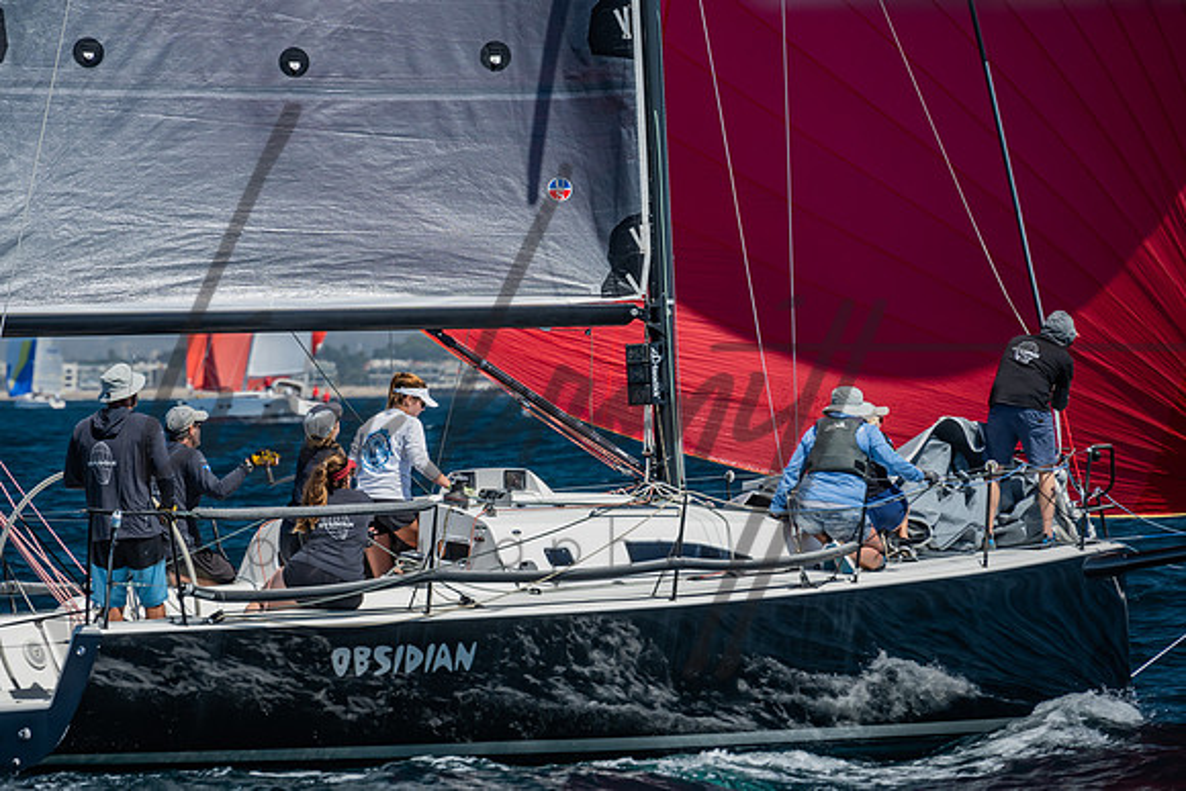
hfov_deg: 7.8
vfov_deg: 5.2
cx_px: 446
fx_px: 8642
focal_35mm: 262
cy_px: 421
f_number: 6.3
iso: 160
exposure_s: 1/400
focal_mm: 200
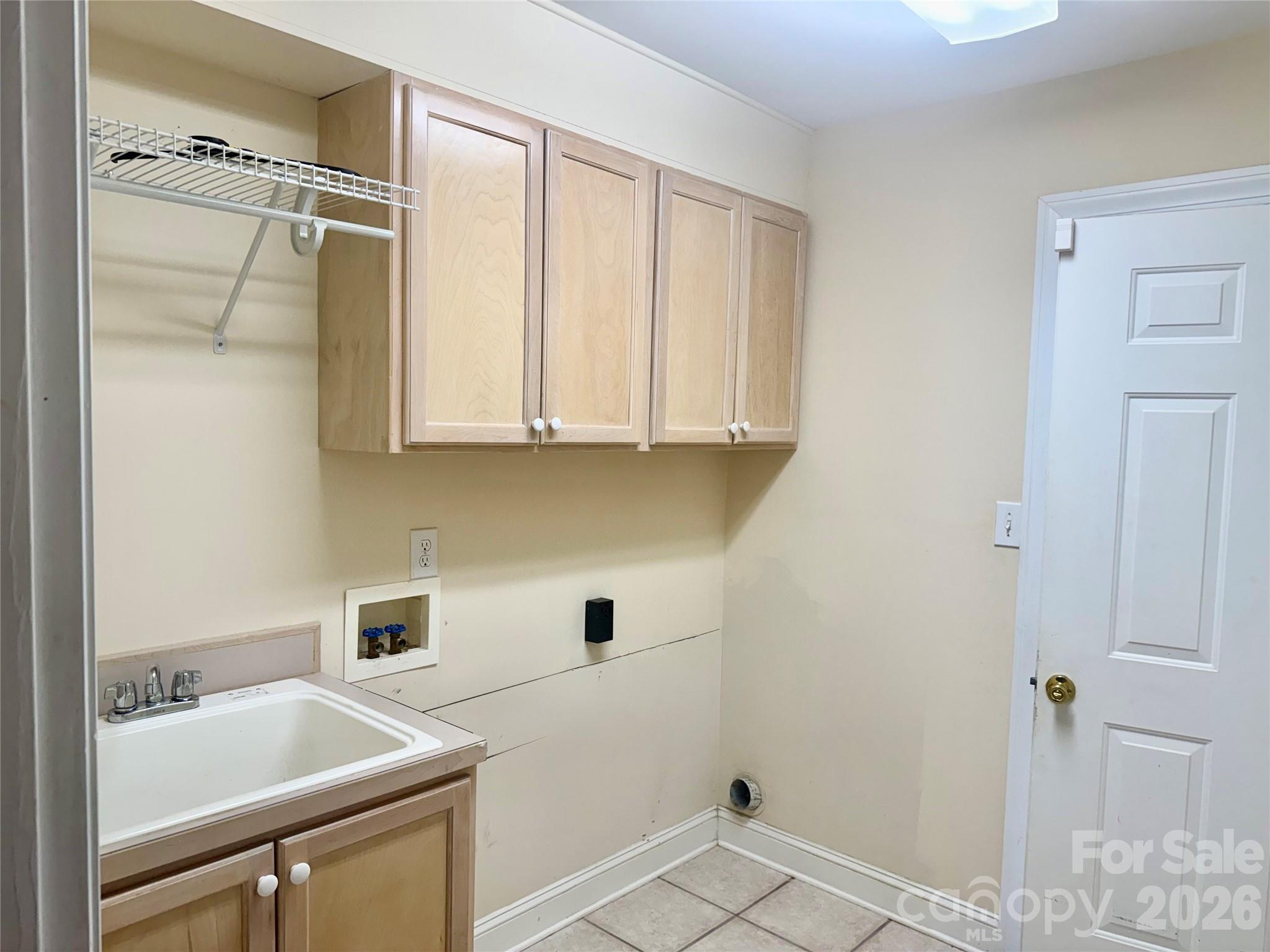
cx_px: 635
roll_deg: -1.7
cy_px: 476
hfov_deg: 71.6
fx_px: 881
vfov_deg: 56.8
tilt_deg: -4.3
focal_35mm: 24
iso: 64
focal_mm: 6.76
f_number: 1.78
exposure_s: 1/120
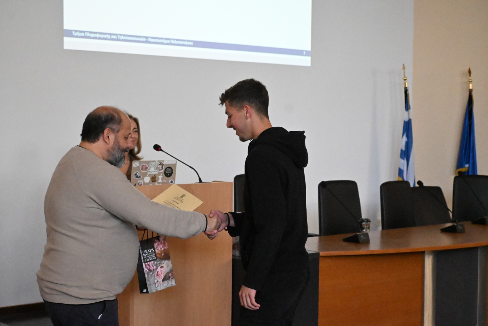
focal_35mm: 62
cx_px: 244
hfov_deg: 32.6
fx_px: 834
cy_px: 163
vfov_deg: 22.1
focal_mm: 41
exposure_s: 1/500
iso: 12800
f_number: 5.6
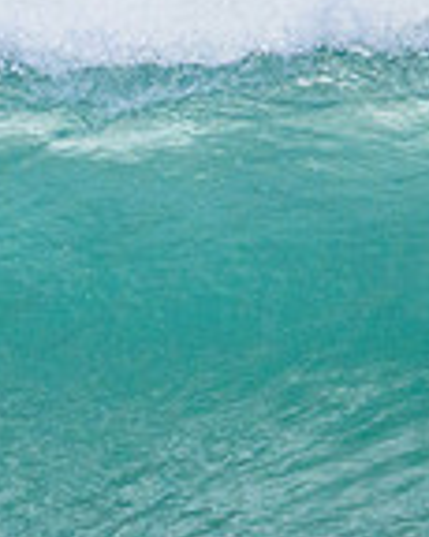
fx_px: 55782
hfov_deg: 0.4
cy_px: 399
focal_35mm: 3511
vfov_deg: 0.6
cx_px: -626
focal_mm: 800
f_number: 11
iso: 2200
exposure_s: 1/2000
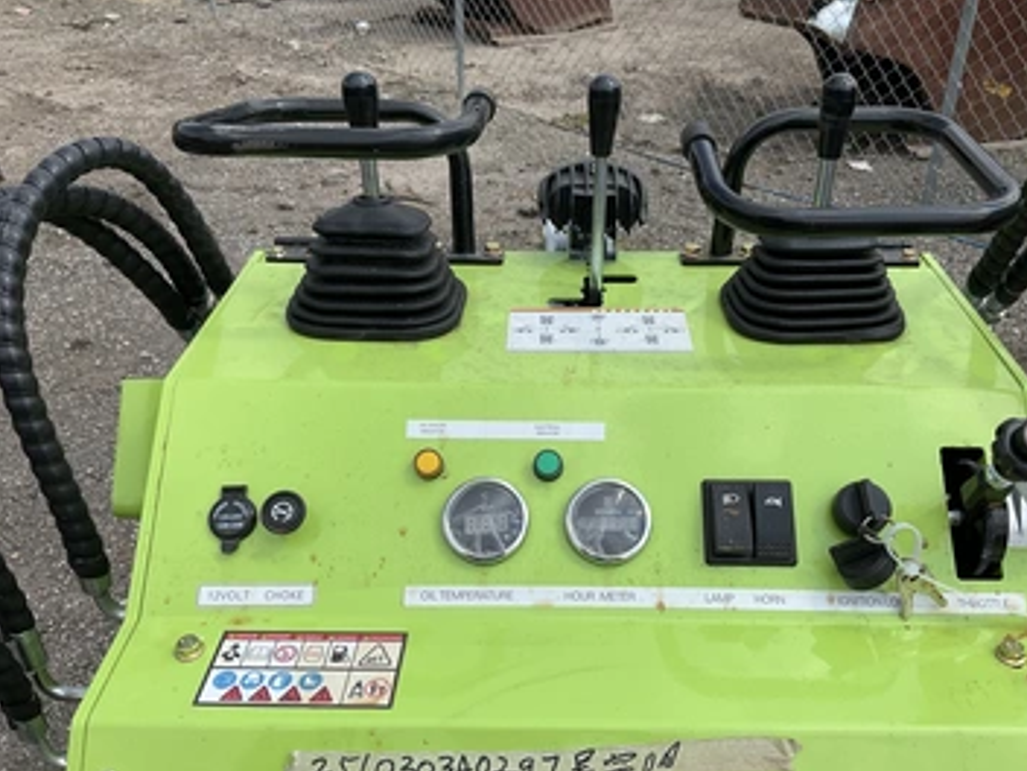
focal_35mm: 33
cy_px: 418
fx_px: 979
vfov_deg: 42.9
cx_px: 557
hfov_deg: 55.3
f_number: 1.8
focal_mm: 3
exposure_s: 1/2141
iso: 25
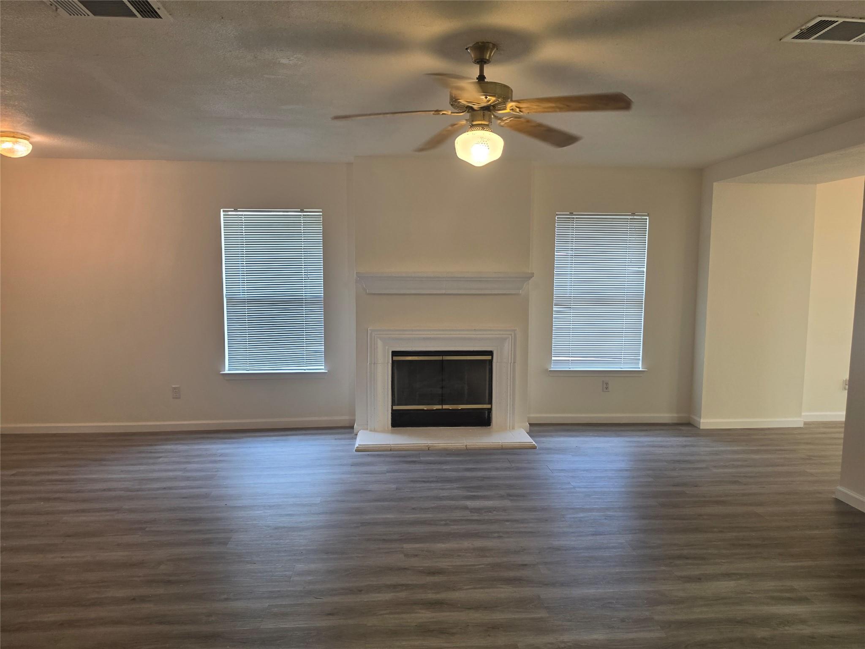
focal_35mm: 23
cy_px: 324
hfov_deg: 73.9
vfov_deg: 58.9
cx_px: 432
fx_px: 575
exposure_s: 1/120
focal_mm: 6.5
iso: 100
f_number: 1.4
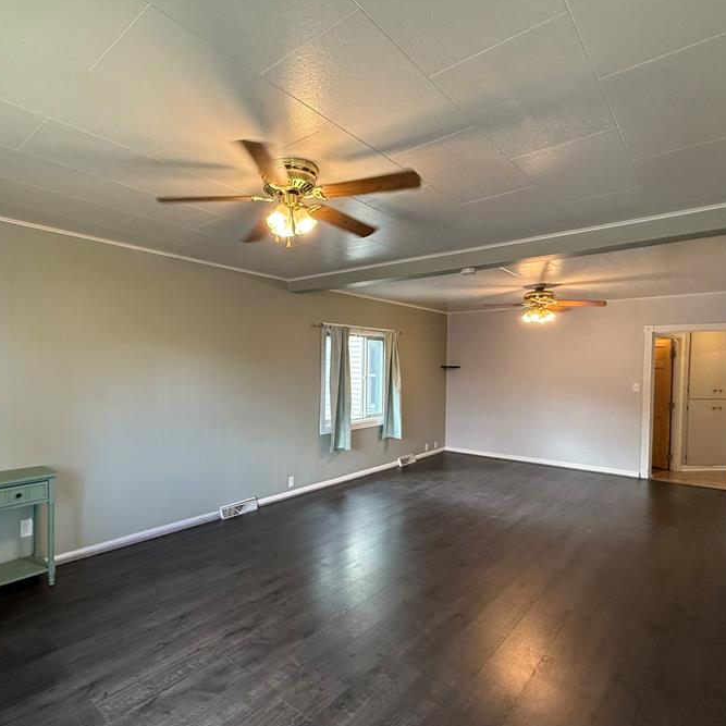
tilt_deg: -0.8
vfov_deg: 77.6
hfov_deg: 76.7
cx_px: 286
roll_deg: -0.5
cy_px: 377
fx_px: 451
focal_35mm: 19
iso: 400
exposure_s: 1/120
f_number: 2.2
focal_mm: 2.22
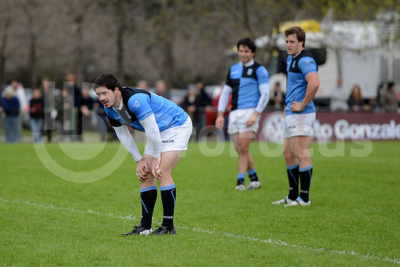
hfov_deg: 10.5
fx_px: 2167
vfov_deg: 7.0
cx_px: 200
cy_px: 134
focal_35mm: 195
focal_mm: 195
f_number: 2.8
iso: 320
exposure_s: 1/1250
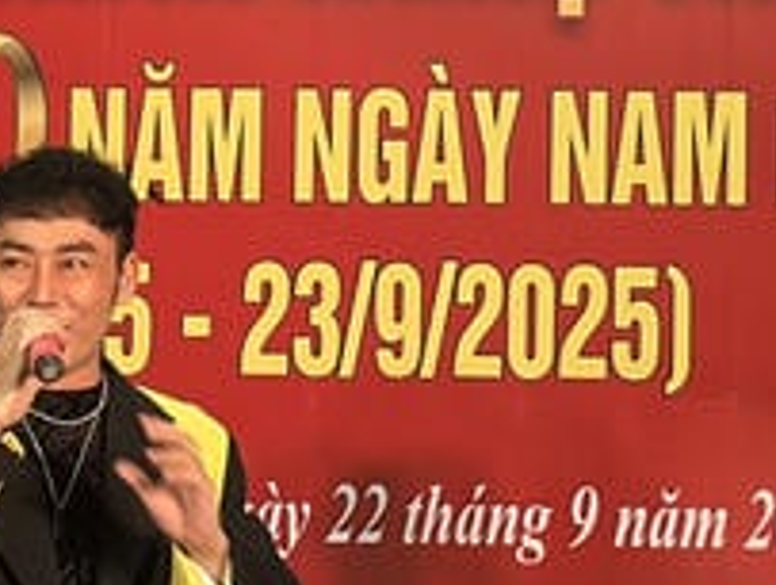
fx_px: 5300
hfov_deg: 8.4
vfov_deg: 6.3
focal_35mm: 236
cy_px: 321
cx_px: 264
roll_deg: -0.7
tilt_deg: +4.8
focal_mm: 6.86
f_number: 1.78
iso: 80
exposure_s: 1/100
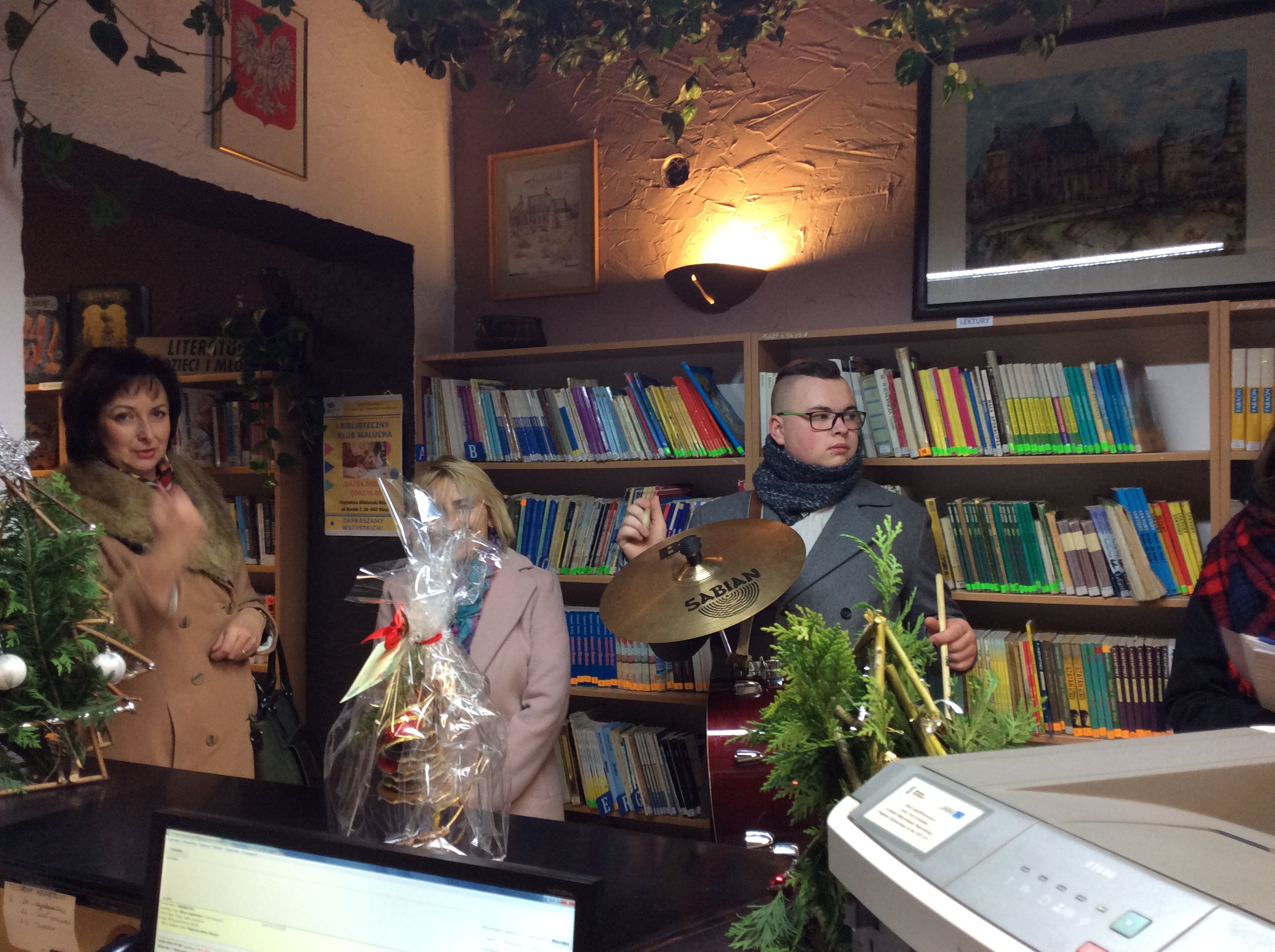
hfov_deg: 56.9
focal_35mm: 32
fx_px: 1177
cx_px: 638
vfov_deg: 44.1
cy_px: 476
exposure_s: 1/25
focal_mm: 3.3
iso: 64
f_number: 2.4
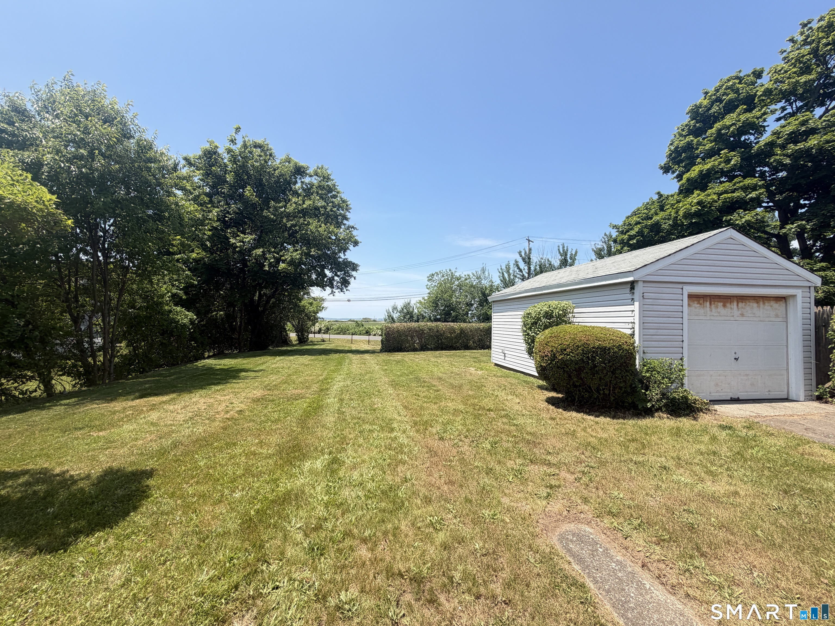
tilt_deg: +1.3
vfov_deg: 85.7
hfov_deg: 102.1
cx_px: 418
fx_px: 338
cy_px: 313
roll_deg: -1.3
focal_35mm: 14
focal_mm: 2.22
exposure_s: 1/770
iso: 32
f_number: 2.2
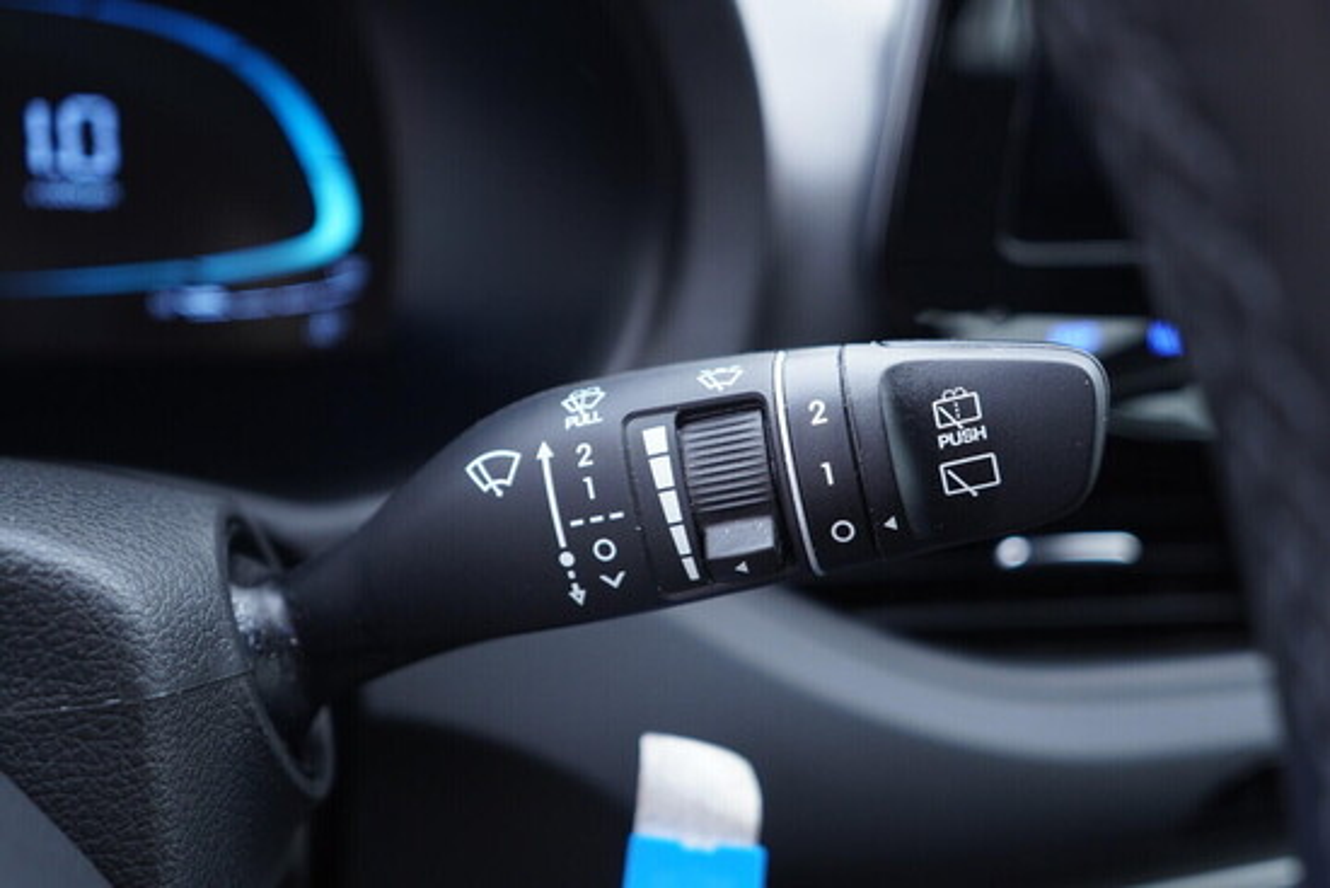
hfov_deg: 53.1
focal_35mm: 36
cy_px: 444
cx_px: 665
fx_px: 1330
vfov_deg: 36.9
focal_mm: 24
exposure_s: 1/40
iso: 400
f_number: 2.8
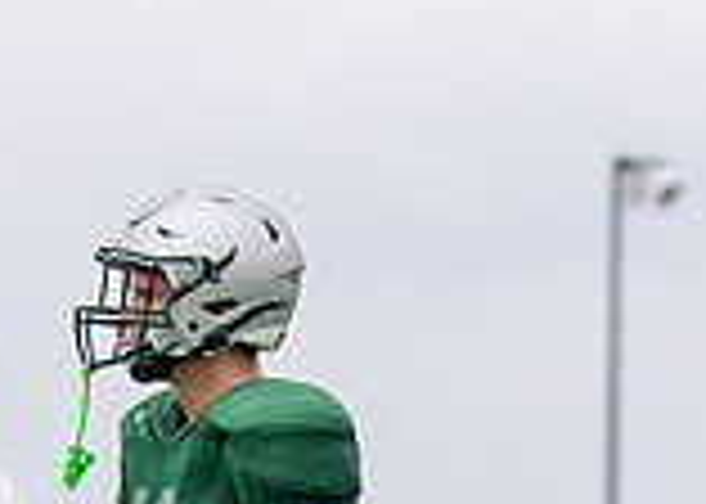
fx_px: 10863
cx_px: -70
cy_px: 774
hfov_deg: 3.7
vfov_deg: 2.6
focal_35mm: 542
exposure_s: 1/2500
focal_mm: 90
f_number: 2.8
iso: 160
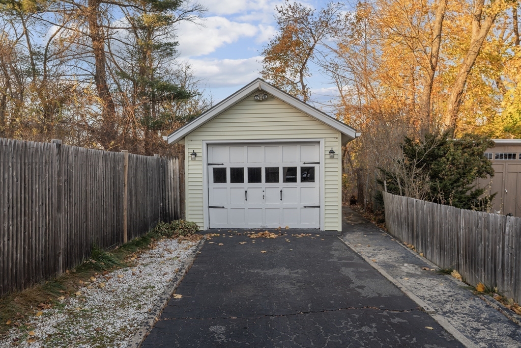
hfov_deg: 63.7
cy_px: 174
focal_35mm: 29
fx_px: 420
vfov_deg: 45.0
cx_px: 260
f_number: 7.1
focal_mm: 29
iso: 320
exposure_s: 1/50
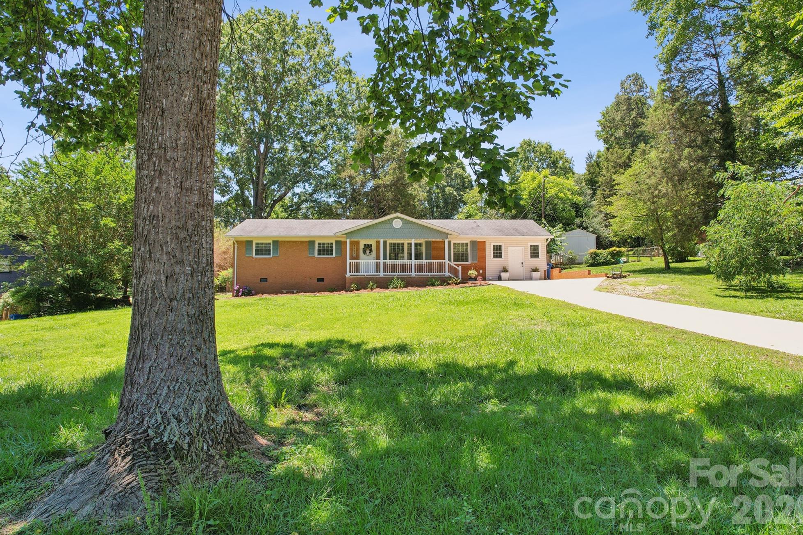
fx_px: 513
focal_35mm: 23
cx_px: 400
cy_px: 259
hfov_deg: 76.1
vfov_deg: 55.1
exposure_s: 1/80
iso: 100
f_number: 2.8
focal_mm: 8.4
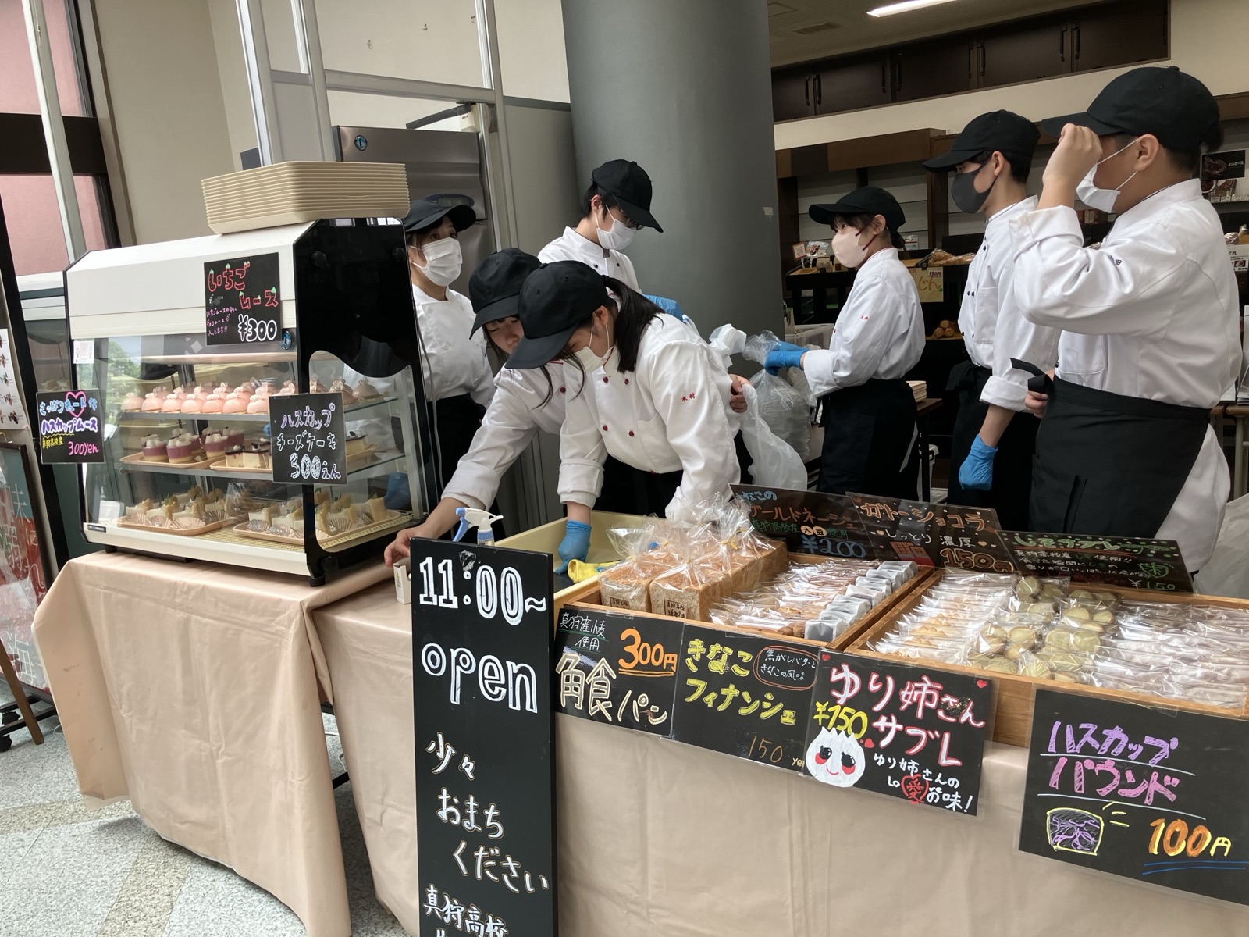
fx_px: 1010
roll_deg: +4.2
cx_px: 624
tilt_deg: -11.3
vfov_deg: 49.7
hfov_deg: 63.4
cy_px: 468
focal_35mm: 28
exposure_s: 1/100
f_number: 1.8
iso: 50
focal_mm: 3.99
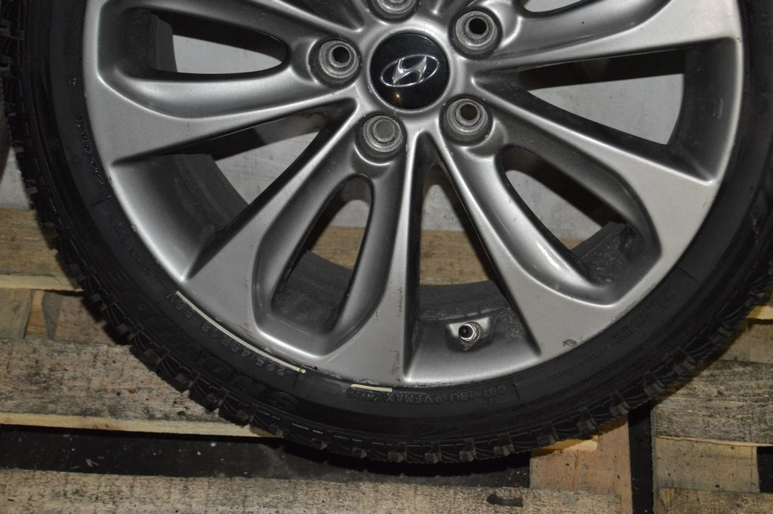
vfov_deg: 16.5
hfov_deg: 24.6
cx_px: 386
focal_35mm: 82
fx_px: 1770
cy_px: 257
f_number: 5.6
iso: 3200
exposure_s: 1/60
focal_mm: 55
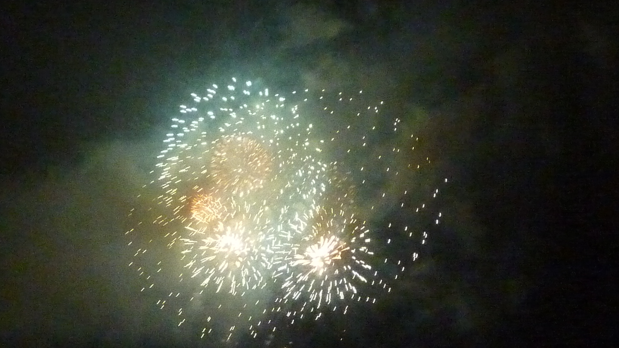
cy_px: 280
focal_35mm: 116
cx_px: 285
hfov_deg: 18.5
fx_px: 1904
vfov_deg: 10.4
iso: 800
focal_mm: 7.9
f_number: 3.8
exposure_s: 1/8
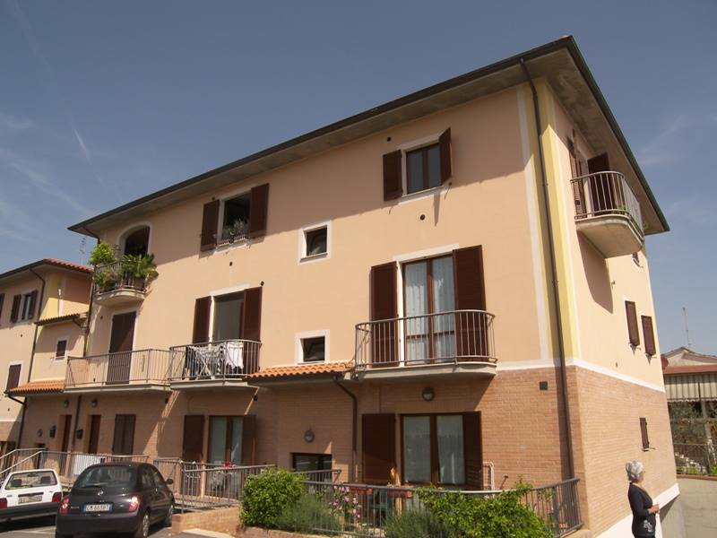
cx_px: 358
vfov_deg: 51.4
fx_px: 559
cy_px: 269
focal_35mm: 27
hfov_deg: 65.3
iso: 50
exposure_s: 1/1250
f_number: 2.8
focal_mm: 5.6
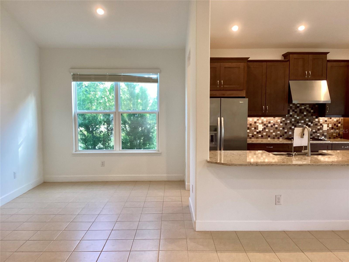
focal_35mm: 31
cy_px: 131
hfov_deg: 58.4
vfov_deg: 45.4
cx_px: 174
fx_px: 313
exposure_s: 1/60
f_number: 2.4
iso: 100
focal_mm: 3.3
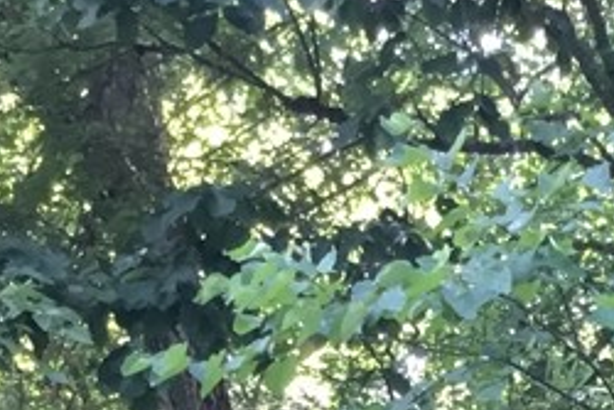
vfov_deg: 9.5
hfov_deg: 14.6
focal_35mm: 132
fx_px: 2253
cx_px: 894
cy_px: 921
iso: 32
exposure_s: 1/30
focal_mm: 3.3
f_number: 2.4
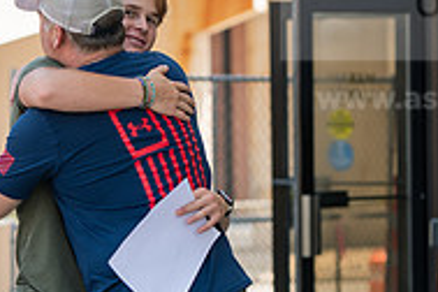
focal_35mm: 307
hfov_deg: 6.7
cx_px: 211
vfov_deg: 4.5
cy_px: 147
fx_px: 3735
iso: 100
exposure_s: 1/400
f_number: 3.5
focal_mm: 100
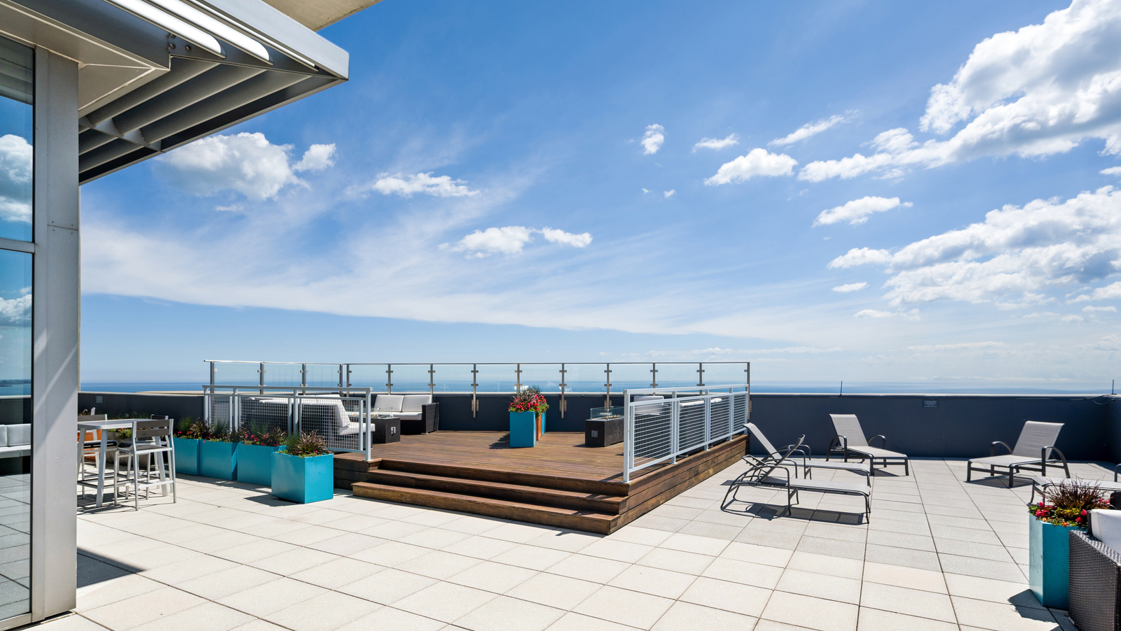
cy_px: 346
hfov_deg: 91.0
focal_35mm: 19
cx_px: 556
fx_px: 551
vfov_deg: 59.5
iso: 200
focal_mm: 17.5
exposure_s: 1/800
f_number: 8
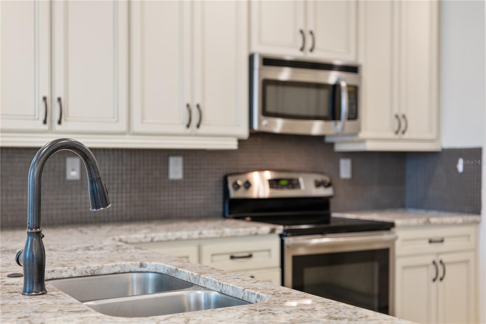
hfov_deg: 39.6
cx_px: 243
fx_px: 675
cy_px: 162
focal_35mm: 50
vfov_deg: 27.0
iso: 250
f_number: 2.8
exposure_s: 1/30
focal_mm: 50
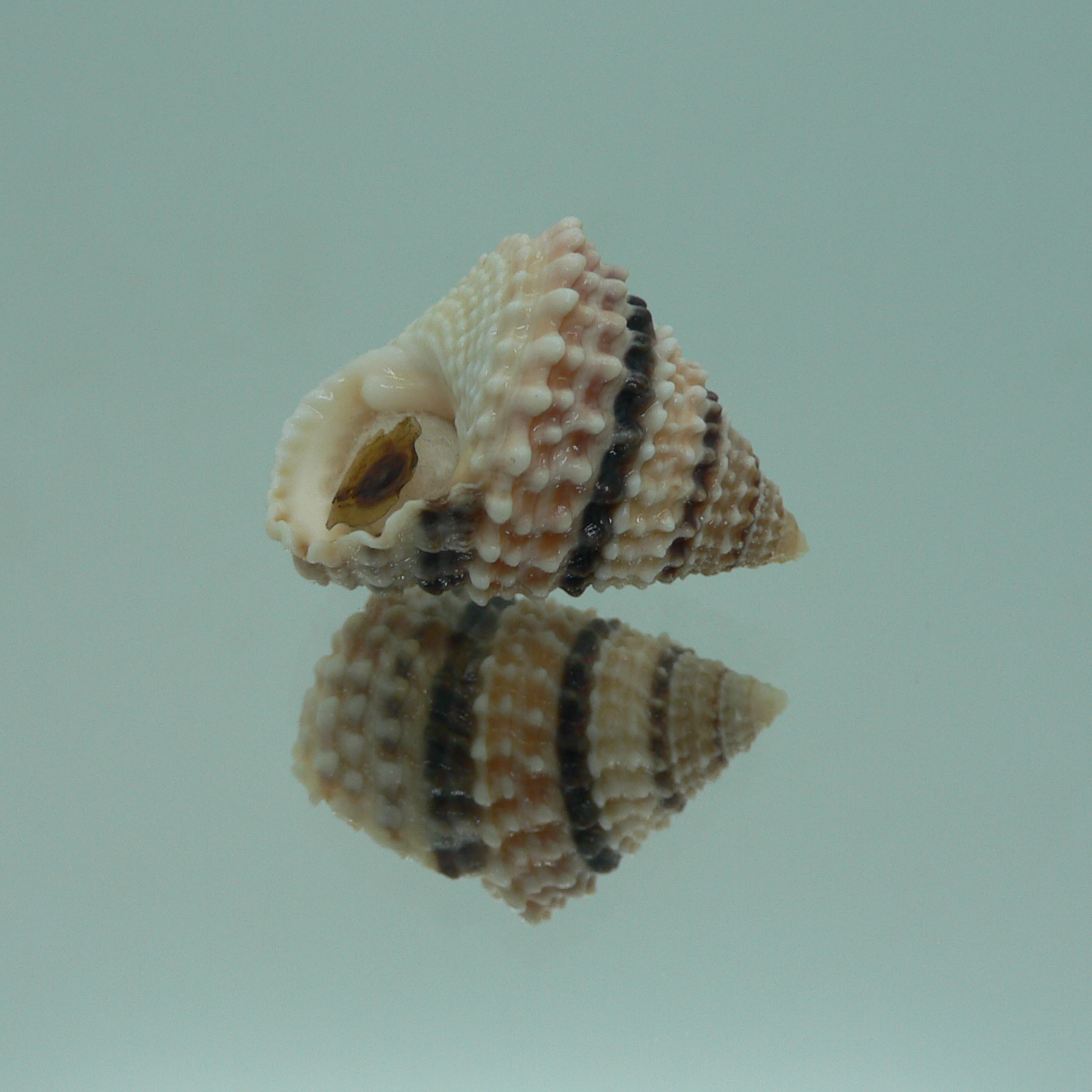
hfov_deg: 40.0
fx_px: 1499
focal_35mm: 42
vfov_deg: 40.0
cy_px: 551
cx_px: 504
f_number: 2.8
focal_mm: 4.6
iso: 80
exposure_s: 1/60
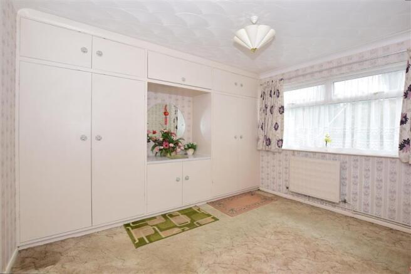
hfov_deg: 100.4
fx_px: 171
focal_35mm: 15
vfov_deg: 77.3
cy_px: 137
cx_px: 206
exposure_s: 1/80
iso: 400
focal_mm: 10
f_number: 5.6
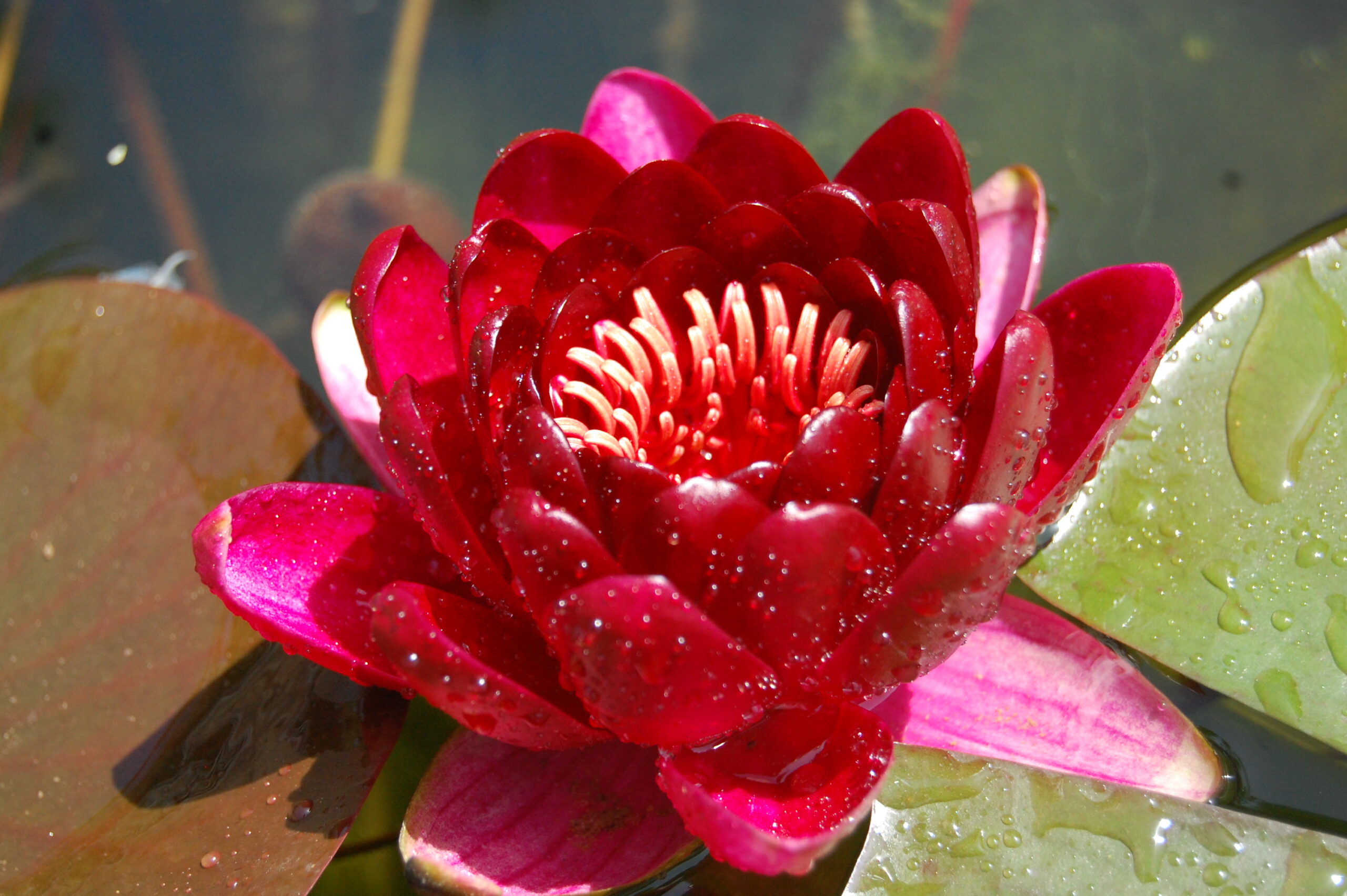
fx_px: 3084
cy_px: 448
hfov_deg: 24.6
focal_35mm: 82
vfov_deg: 16.5
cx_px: 674
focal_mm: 55
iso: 800
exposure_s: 1/800
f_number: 6.3
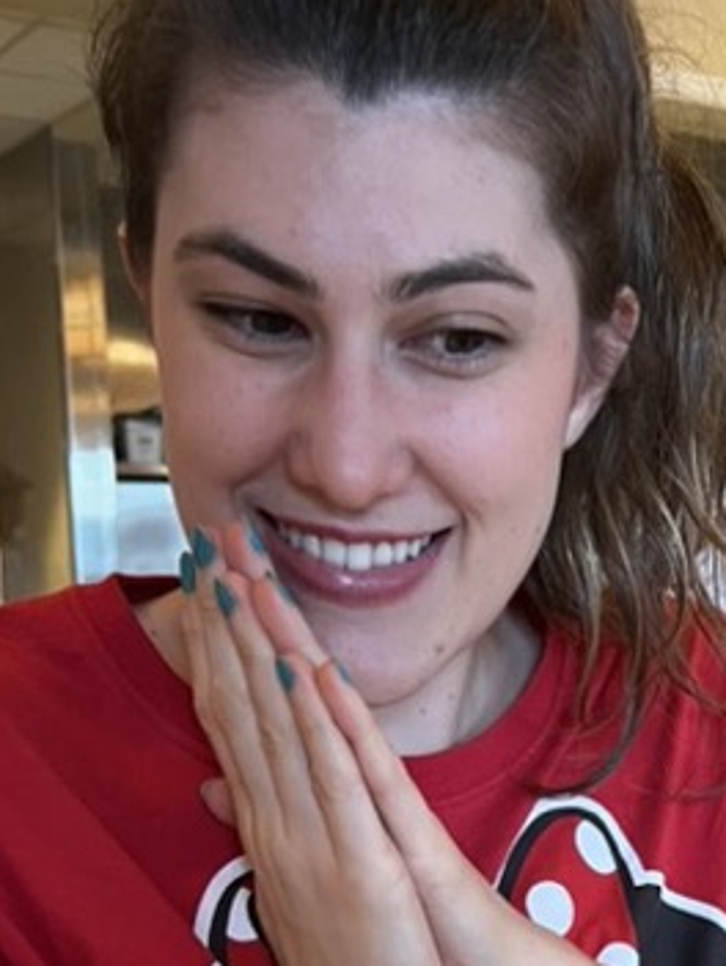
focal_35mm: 74
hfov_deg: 19.5
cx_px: 676
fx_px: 2066
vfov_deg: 23.6
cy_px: 1214
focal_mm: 5.7
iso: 160
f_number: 1.5
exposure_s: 1/60
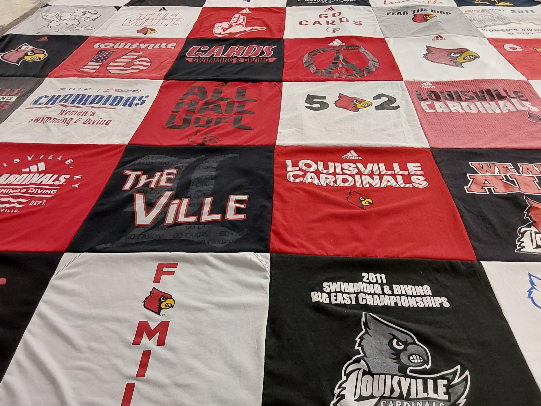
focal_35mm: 28
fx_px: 438
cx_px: 270
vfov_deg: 49.7
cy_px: 203
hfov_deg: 63.4
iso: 160
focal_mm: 2.91
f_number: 1.9
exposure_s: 1/60
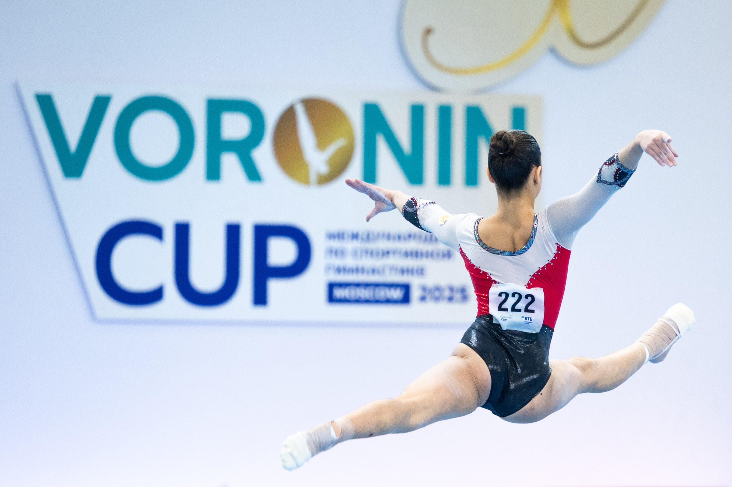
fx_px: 7010
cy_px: 372
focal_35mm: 345
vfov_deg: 4.0
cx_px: 551
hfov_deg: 6.0
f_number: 2.8
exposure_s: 1/1250
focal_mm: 160
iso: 2000
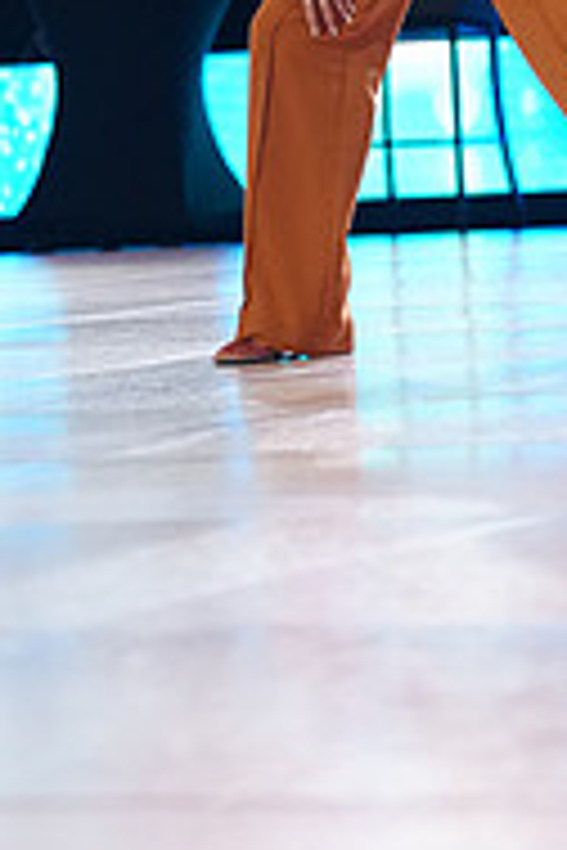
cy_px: -301
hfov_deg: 5.1
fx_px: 6307
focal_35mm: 267
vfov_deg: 7.6
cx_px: 362
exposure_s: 1/500
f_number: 2.8
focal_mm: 87
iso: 2000
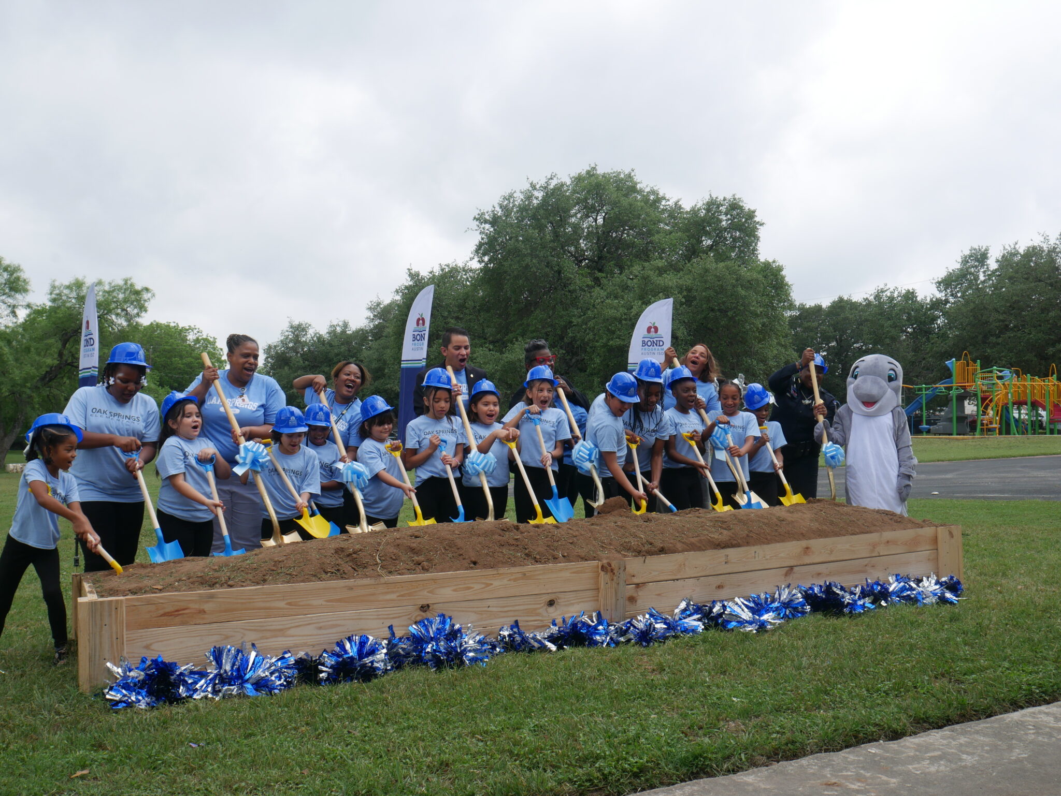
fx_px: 1043
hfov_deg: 53.9
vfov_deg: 41.8
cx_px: 530
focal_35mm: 34
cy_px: 398
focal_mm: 17
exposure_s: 1/100
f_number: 8
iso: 200
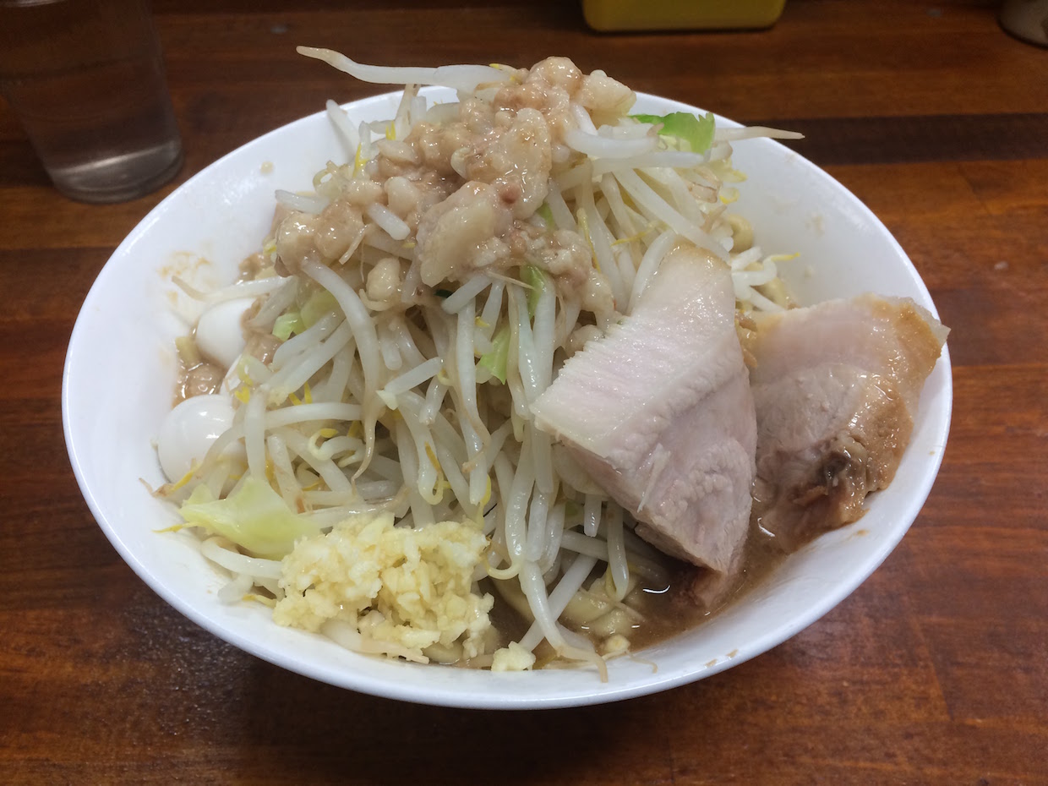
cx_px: 524
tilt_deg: -49.4
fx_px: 878
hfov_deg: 61.7
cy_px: 393
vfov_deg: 48.2
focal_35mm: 29
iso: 100
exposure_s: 1/33
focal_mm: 4.15
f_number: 2.2
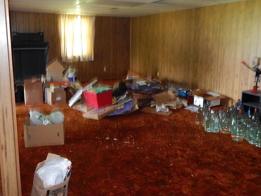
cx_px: 123
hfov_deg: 61.6
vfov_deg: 47.8
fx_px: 219
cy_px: 73
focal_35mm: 29
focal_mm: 4
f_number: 3
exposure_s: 1/8
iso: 800
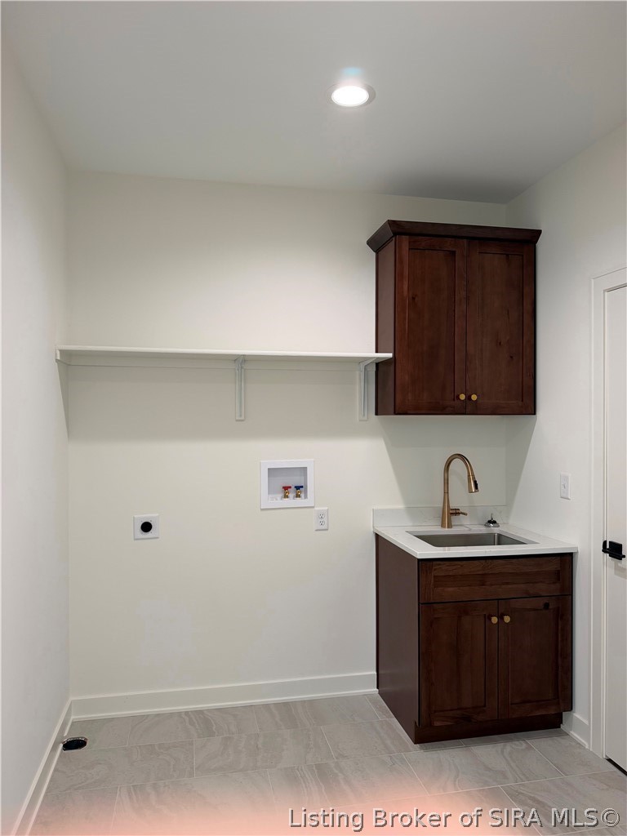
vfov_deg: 71.6
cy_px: 418
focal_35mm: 24
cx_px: 314
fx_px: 580
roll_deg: -0.9
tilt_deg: +0.5
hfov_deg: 56.8
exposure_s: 1/120
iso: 125
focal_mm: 6.76
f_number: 1.78
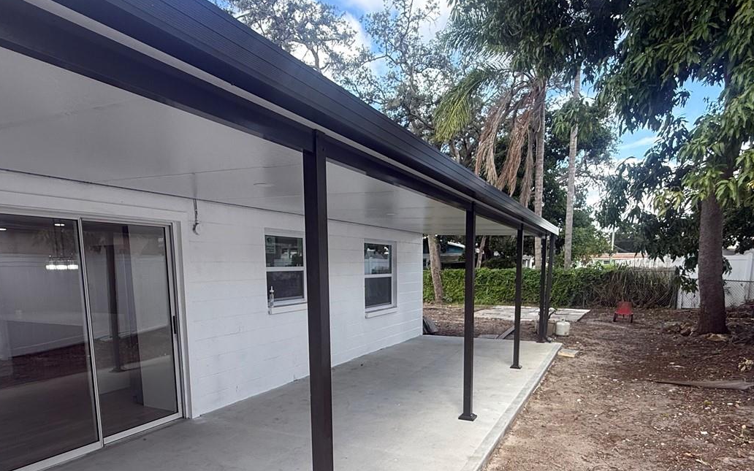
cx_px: 388
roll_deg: -0.2
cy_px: 337
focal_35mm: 23
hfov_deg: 77.1
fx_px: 473
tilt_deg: -8.6
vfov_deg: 51.3
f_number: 2.2
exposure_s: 1/472
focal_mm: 2.22
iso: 64
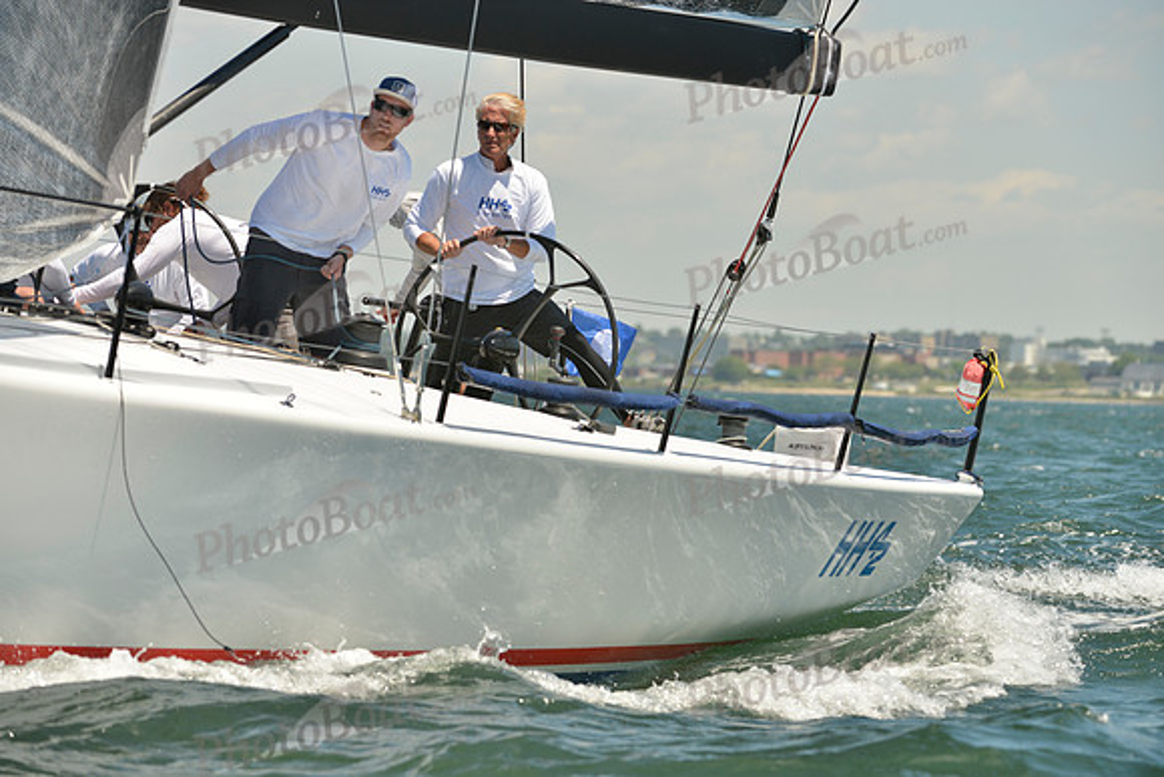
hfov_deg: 10.3
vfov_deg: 6.9
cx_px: 582
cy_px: 388
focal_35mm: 200
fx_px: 6468
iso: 200
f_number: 5.6
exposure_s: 1/800
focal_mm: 200
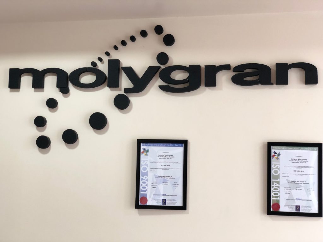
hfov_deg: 36.8
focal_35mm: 52
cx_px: 162
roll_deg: -0.2
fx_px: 485
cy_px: 121
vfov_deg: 28.0
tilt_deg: +7.2
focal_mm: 6
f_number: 2.4
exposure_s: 1/50
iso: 64
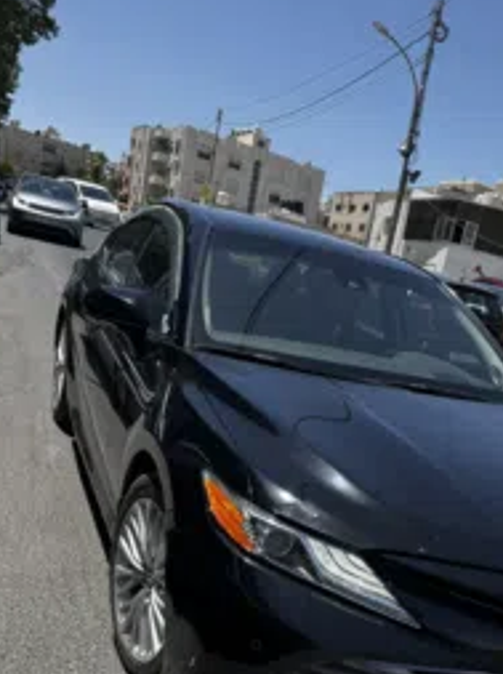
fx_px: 738
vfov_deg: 47.1
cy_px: 511
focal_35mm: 38
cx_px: 359
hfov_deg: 37.0
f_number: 1.78
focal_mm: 6.76
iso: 80
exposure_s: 1/3096
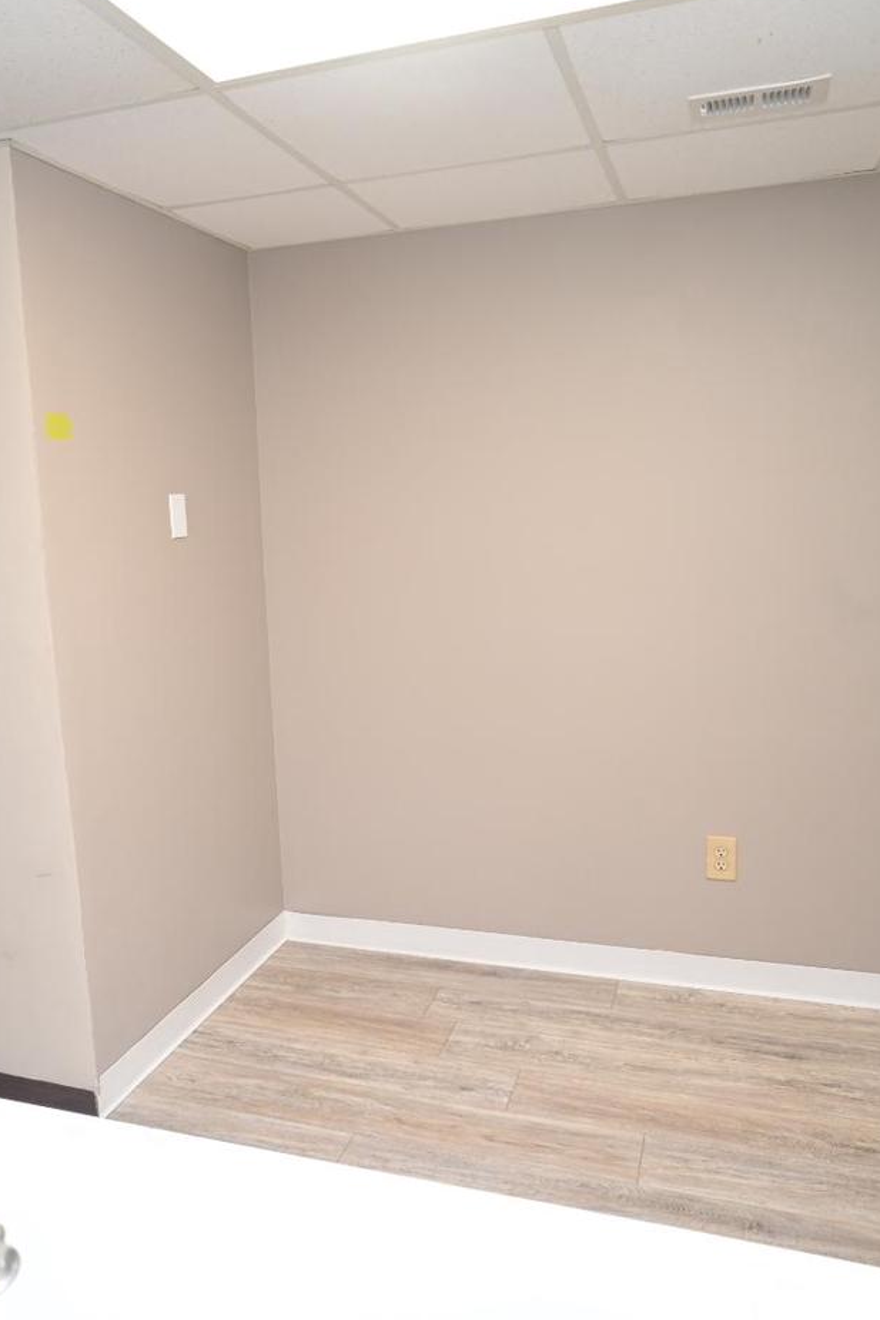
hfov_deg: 46.3
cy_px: 640
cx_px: 394
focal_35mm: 28
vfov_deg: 65.5
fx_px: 1027
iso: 640
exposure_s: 1/60
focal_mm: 18
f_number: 5.6
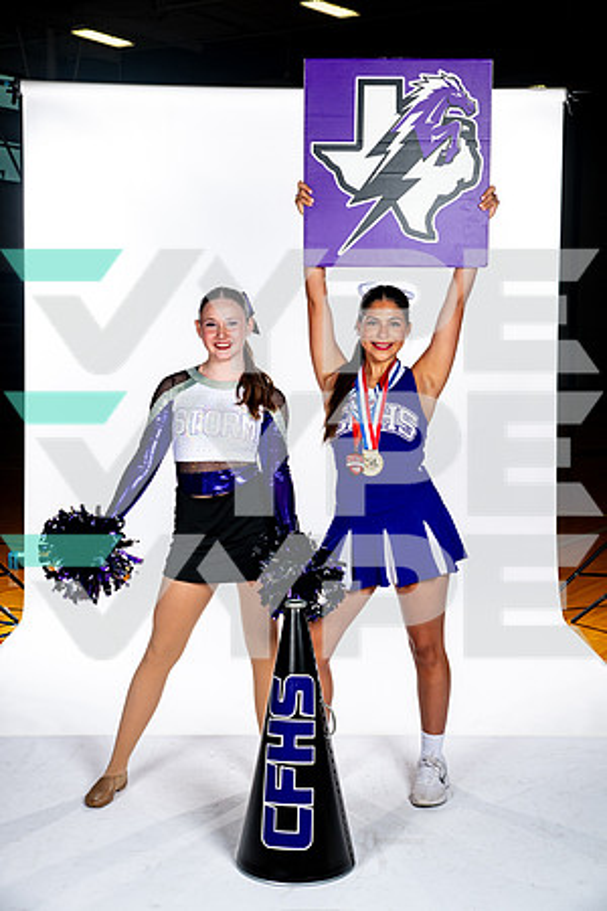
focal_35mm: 55
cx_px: 304
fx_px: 1391
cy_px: 456
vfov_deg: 36.2
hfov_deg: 24.6
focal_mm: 55
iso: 250
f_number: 7.1
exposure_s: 1/320
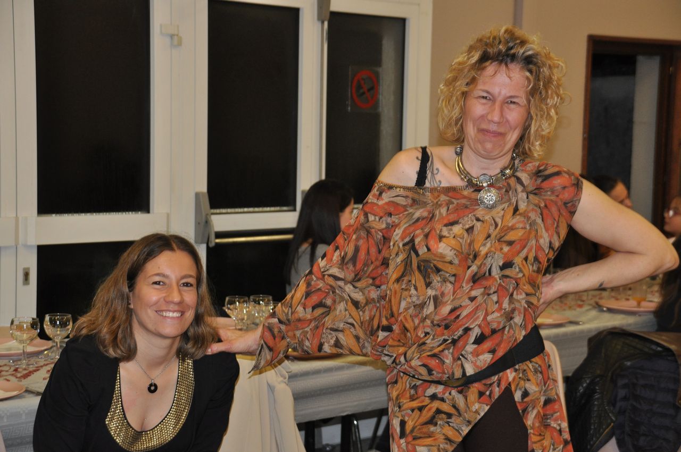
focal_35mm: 90
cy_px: 226
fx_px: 1700
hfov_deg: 22.6
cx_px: 340
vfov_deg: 15.1
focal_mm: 60
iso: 800
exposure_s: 1/60
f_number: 5
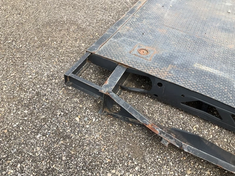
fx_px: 197
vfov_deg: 48.2
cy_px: 88
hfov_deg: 61.7
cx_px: 118
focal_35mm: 29
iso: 25
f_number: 1.8
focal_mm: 3
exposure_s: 1/709
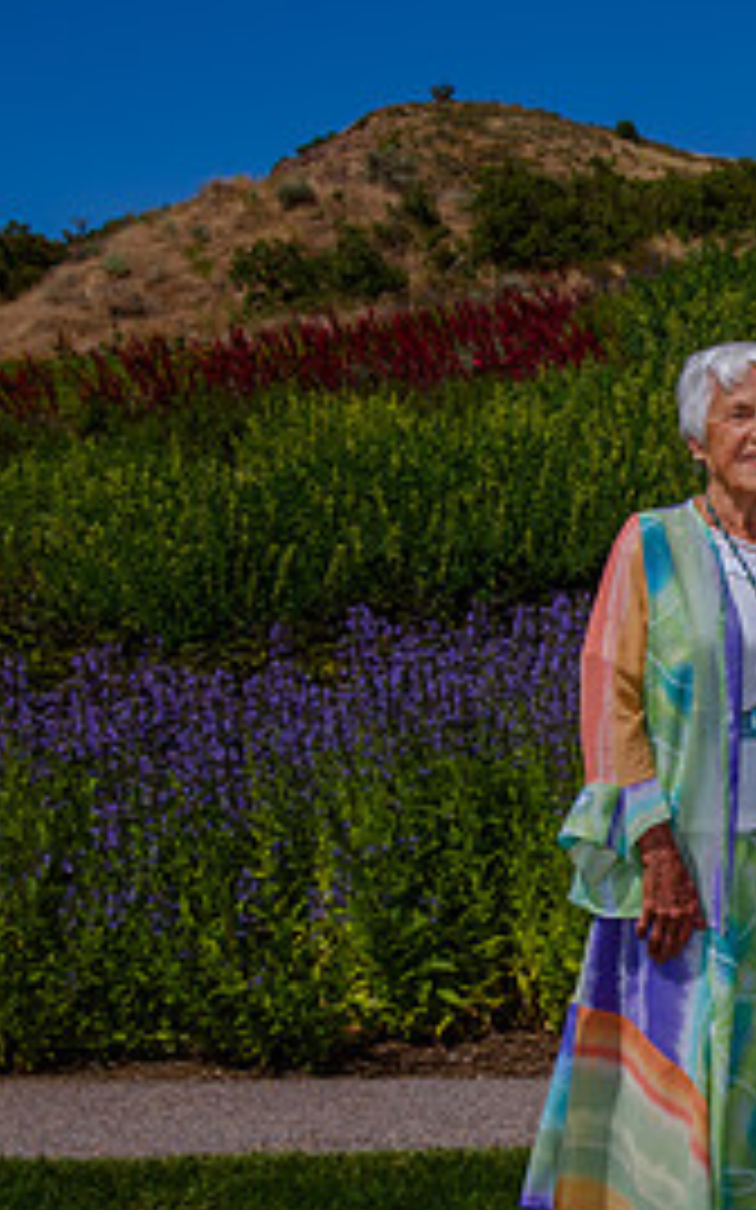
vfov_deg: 23.5
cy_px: 704
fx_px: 2903
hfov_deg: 14.1
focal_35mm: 88
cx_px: 1048
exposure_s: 1/200
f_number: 16
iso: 200
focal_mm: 40
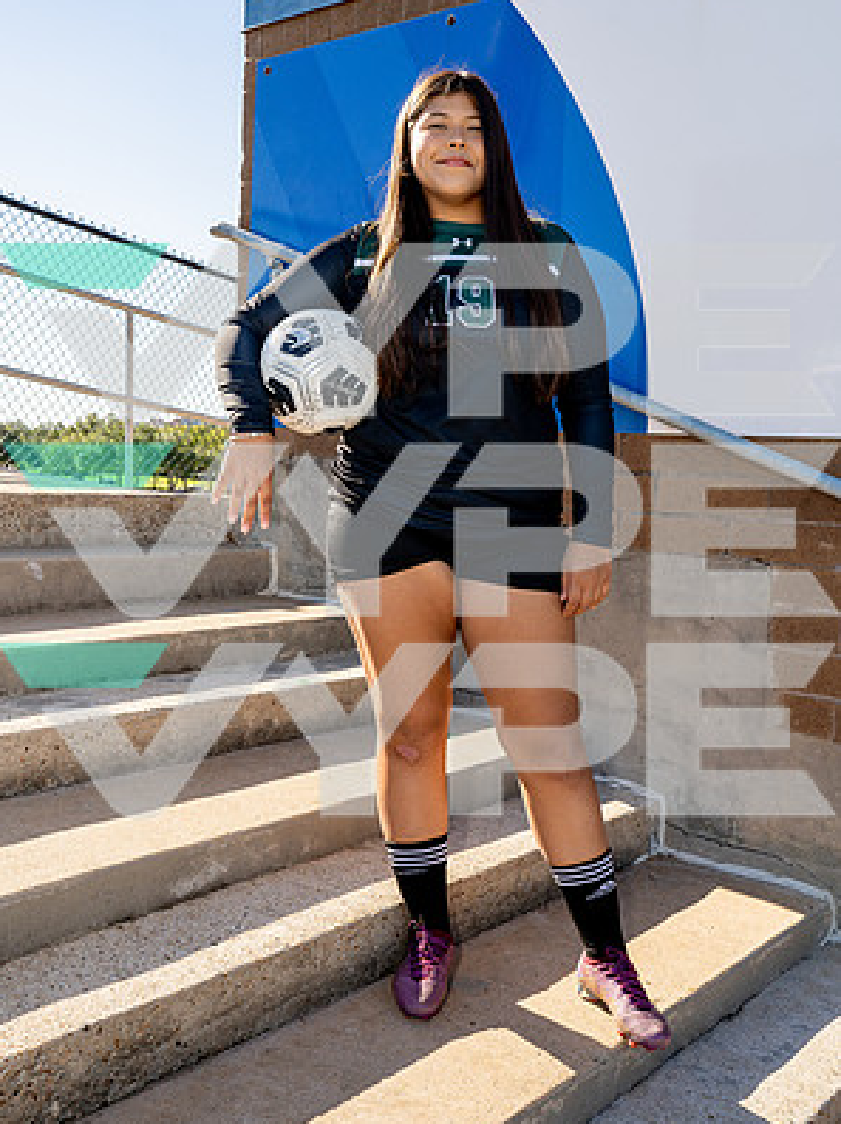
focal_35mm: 36
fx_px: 1168
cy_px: 532
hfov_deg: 39.6
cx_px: 422
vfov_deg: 51.4
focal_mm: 33
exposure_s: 1/250
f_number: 8
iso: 100
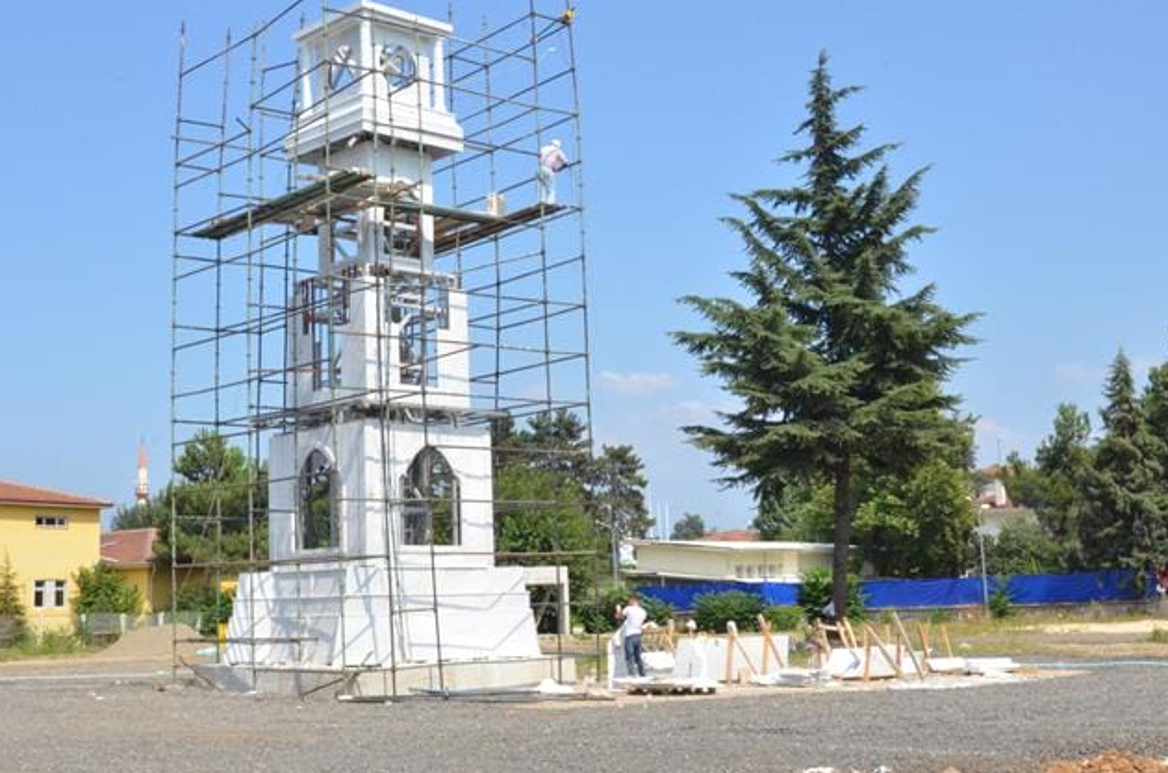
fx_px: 1542
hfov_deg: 41.3
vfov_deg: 28.1
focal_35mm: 48
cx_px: 478
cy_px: 354
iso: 1000
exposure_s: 1/250
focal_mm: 25
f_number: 25
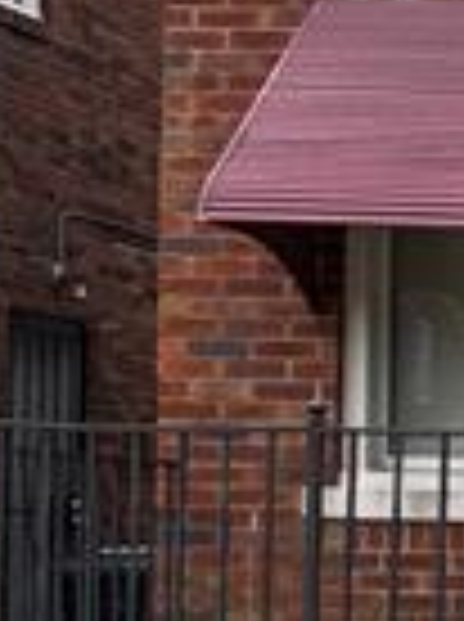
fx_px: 2402
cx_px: 1239
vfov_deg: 14.6
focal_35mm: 134
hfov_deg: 9.4
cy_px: 576
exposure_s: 1/831
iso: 80
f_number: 1.78
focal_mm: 6.76
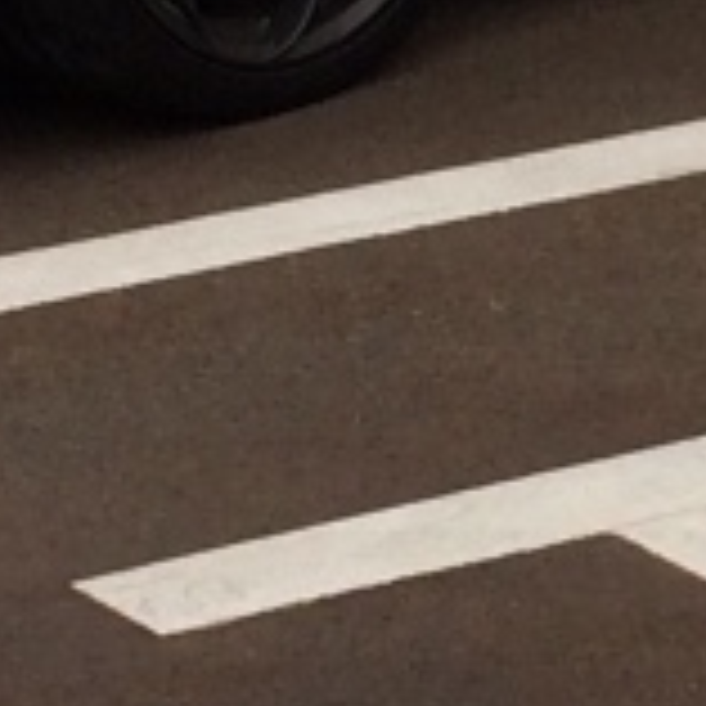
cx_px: 1569
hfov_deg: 6.3
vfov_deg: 6.5
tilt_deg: -13.1
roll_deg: +1.7
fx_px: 6161
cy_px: -279
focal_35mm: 267
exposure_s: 1/1080
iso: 32
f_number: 2.2
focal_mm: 4.15
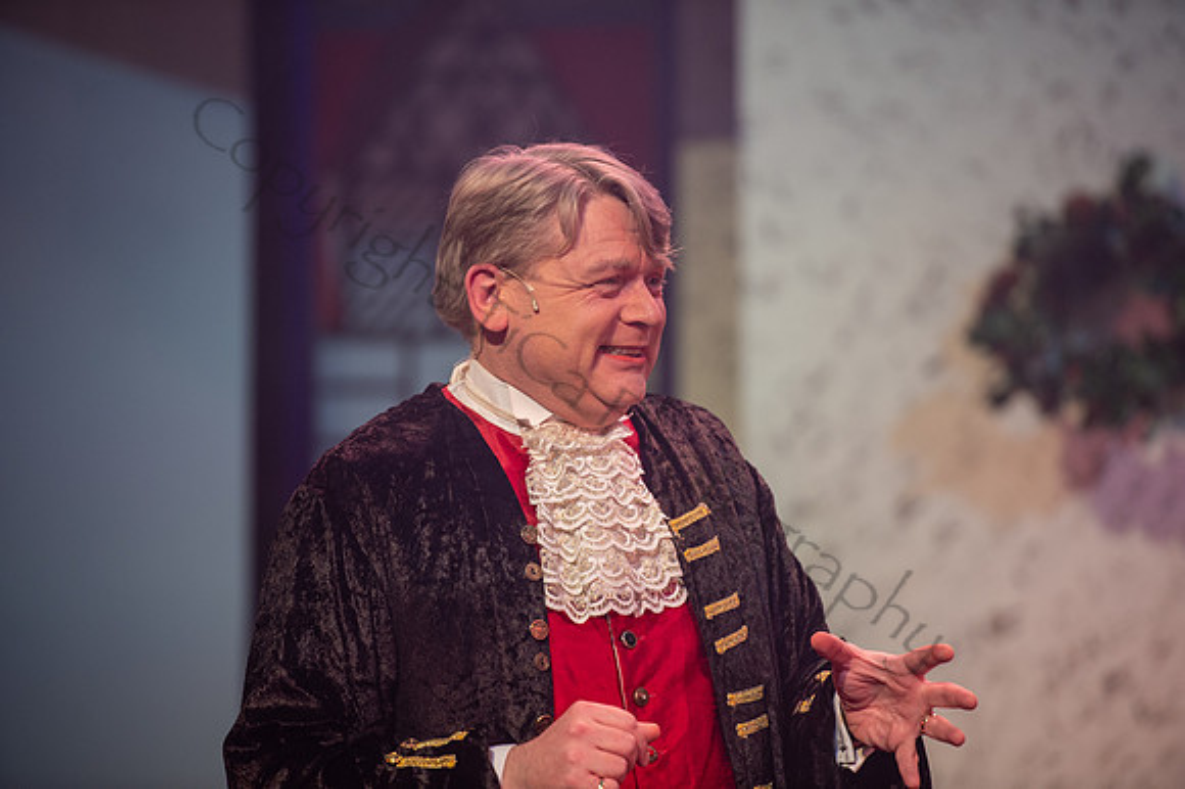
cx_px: 592
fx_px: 6579
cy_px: 394
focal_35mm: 200
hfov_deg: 10.3
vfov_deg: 6.9
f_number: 2.8
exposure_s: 1/250
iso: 1000
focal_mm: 200
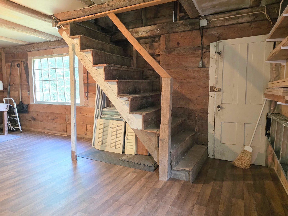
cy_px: 108
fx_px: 191
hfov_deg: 73.9
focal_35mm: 23
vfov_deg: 58.9
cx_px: 144
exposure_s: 1/120
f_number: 1.7
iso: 800
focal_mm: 6.25
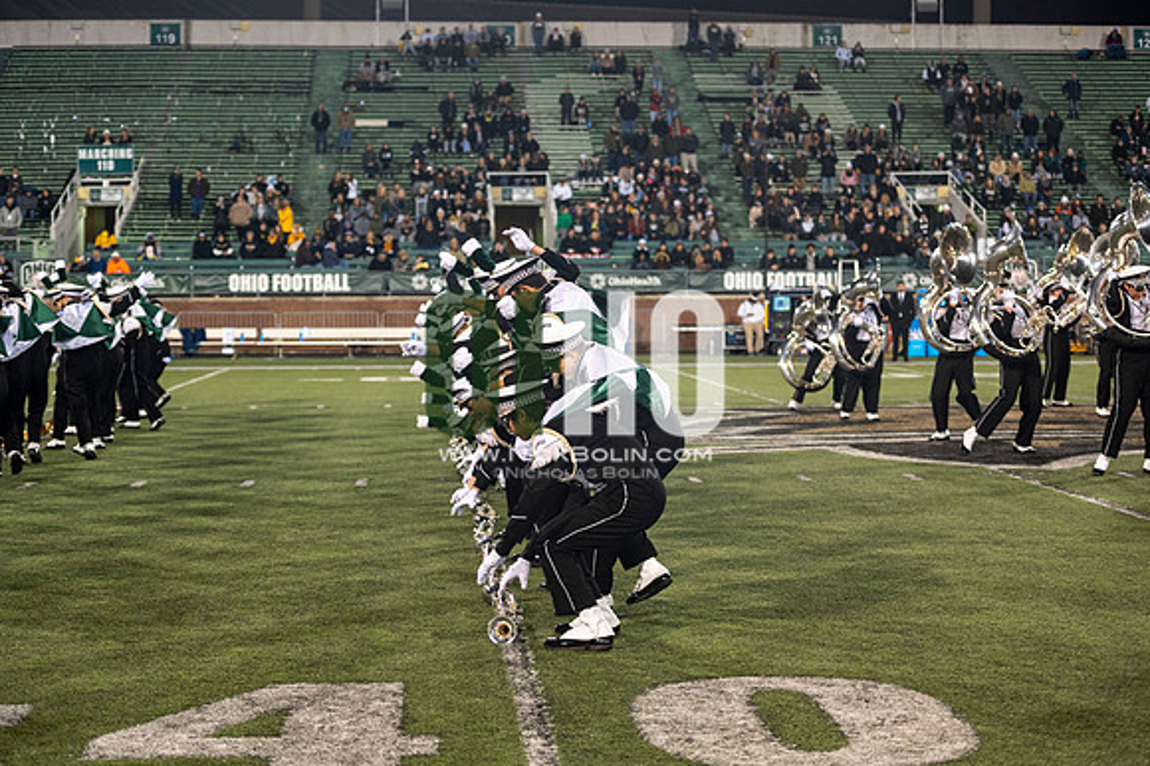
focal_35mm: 70
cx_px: 575
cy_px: 383
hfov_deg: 28.9
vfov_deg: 19.4
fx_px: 2235
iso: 1000
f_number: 2.8
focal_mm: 70
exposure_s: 1/500
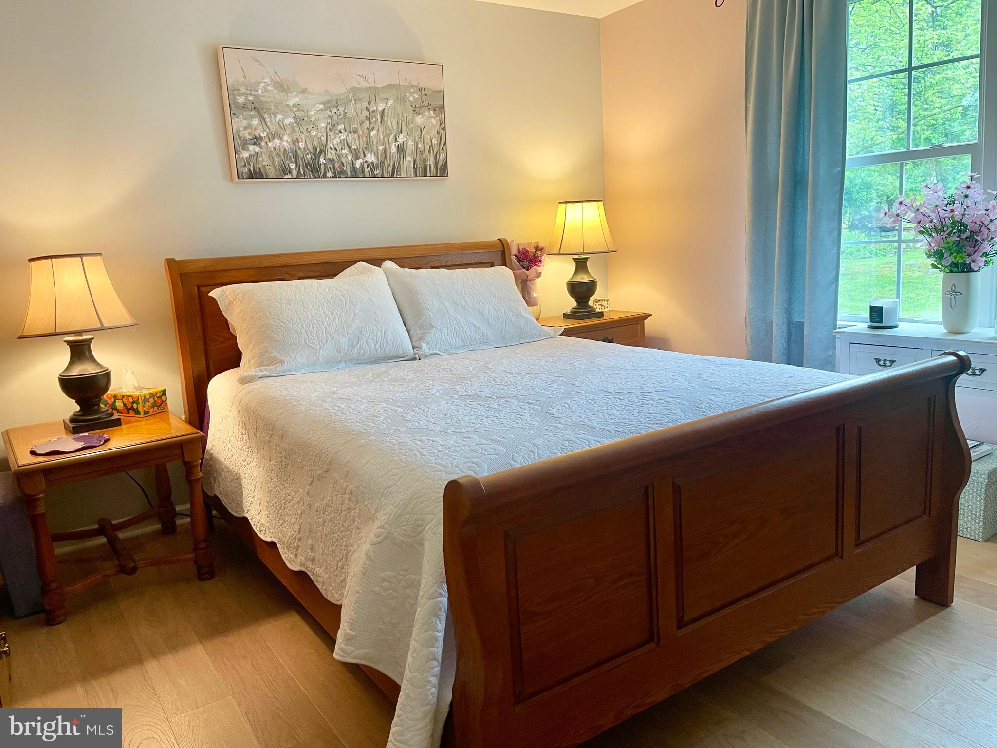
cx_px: 498
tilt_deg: -11.6
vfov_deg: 54.9
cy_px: 374
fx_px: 720
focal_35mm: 25
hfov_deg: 69.4
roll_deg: +3.2
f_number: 1.6
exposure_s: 1/60
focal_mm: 5.1
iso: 100
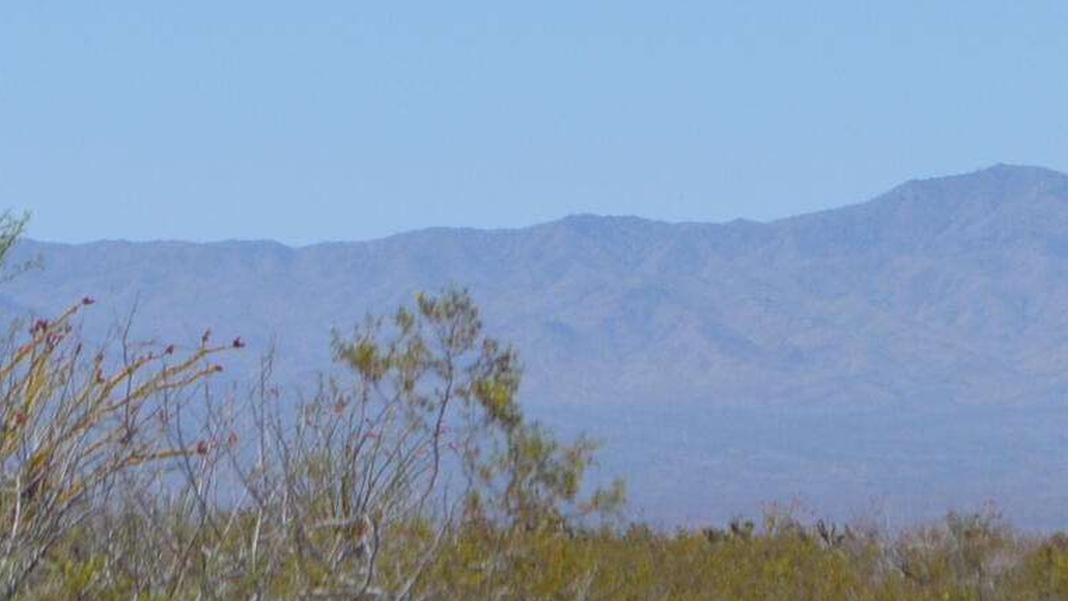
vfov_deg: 3.6
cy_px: 35
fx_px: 9601
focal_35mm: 339
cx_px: 1036
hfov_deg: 6.3
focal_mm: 55
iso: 400
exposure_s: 1/2000
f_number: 7.1
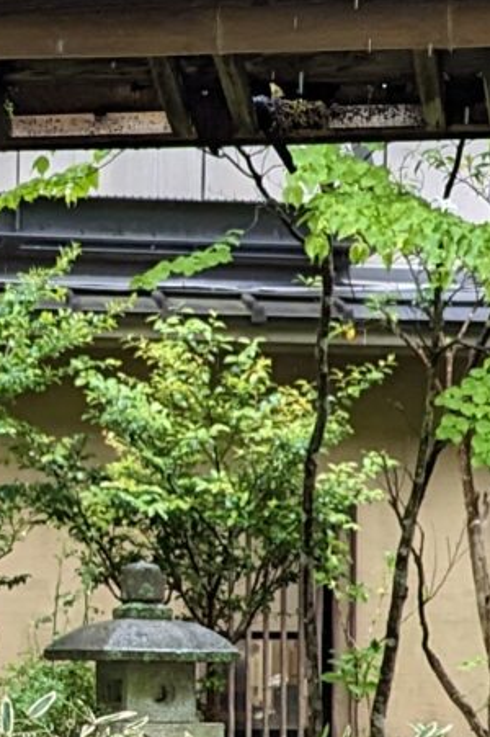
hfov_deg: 9.6
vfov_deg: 13.8
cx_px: 212
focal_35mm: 142
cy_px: 994
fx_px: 2903
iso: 365
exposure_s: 1/517
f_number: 1.85
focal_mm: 6.81
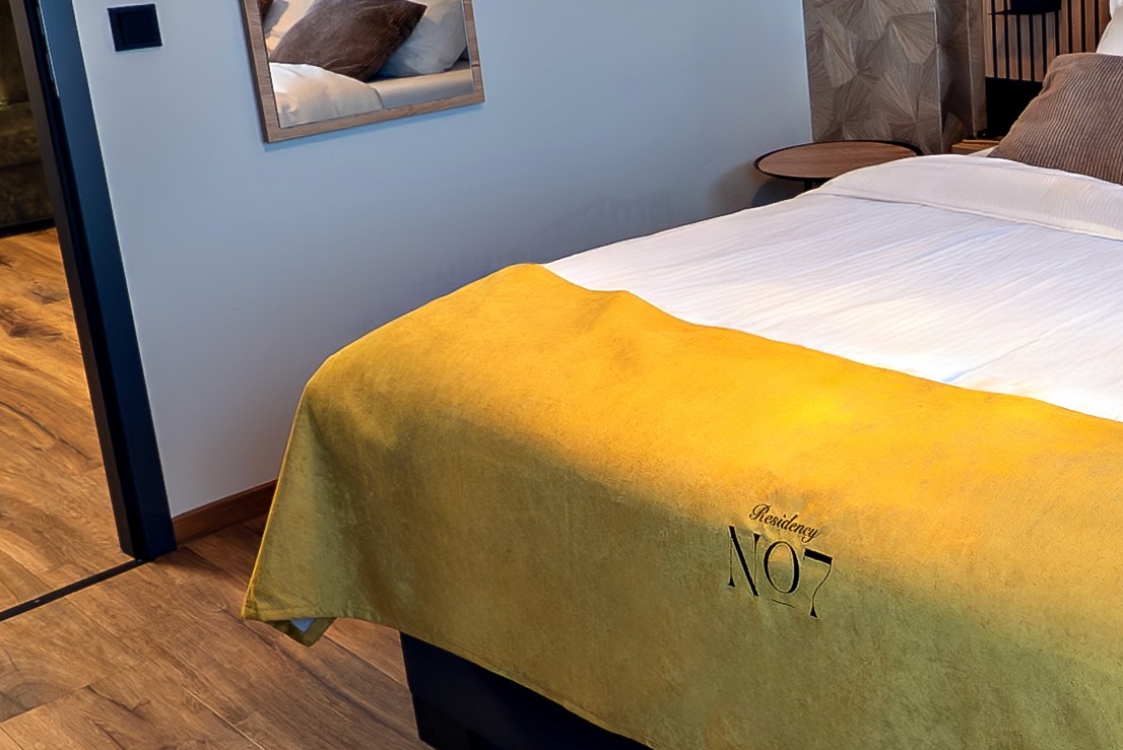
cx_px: 982
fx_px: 1436
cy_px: 231
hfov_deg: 40.0
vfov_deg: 29.0
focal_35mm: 46
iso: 1000
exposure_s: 1/6
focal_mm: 12
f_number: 7.1
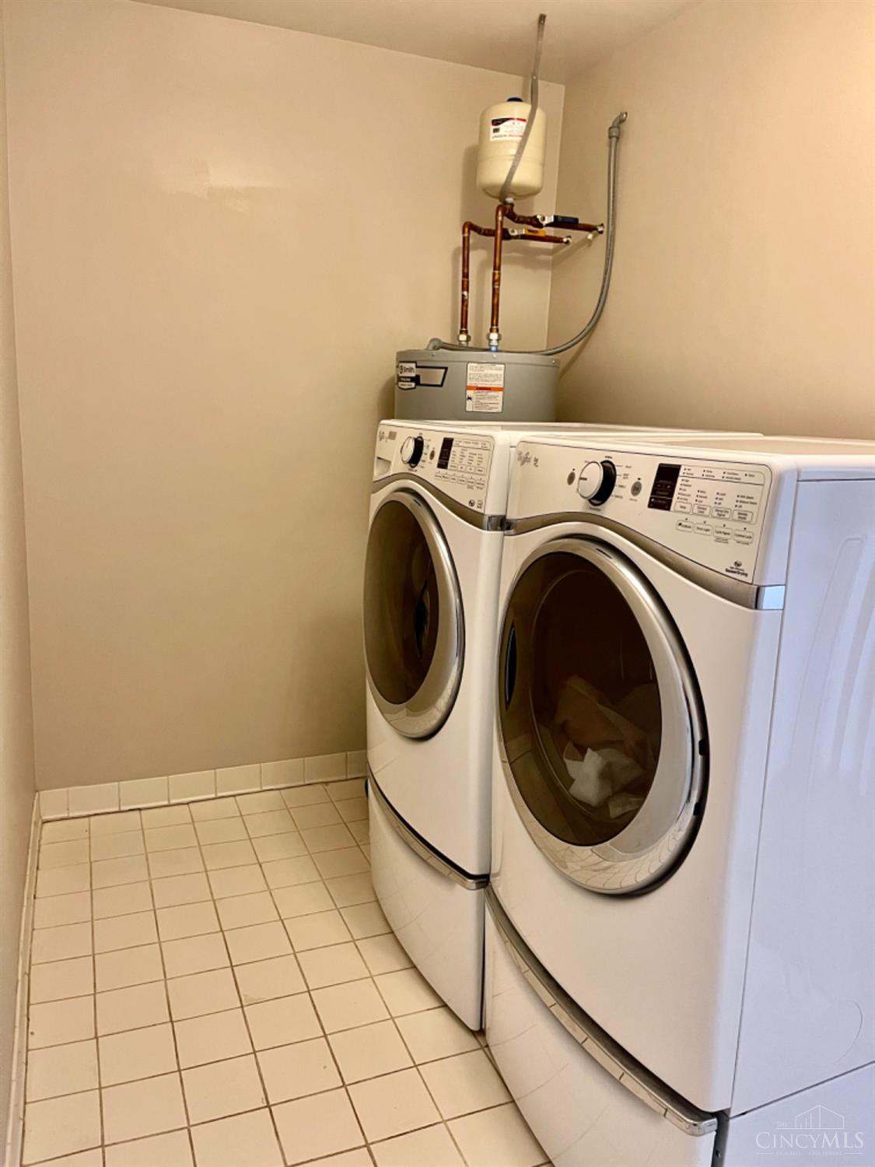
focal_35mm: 25
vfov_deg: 69.4
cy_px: 584
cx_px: 438
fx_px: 843
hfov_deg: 54.9
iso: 400
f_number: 1.6
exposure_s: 1/60
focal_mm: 5.1
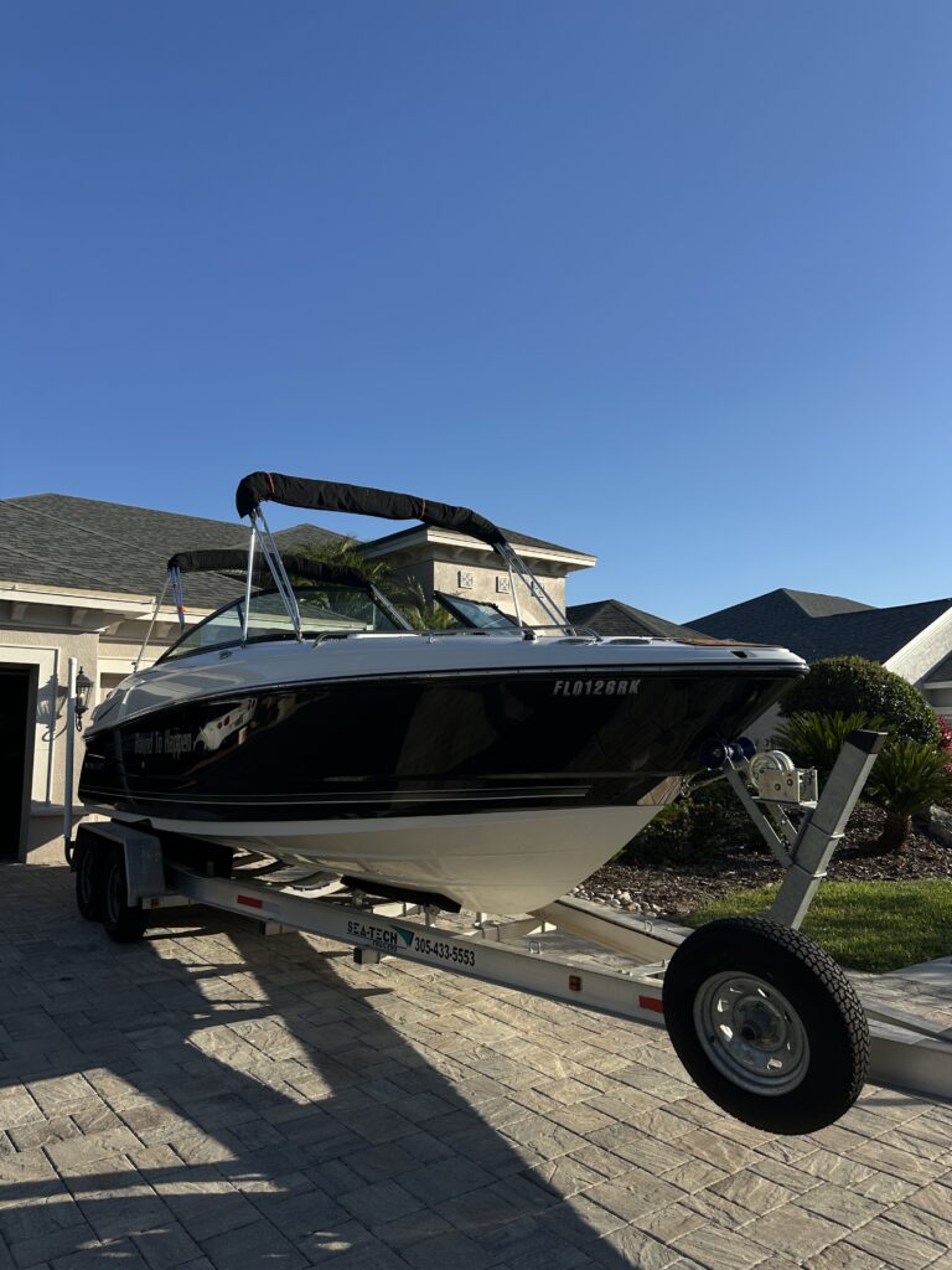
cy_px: 635
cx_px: 476
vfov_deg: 71.6
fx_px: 880
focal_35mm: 24
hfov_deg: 56.8
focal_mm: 6.86
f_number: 1.78
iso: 80
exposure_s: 1/5263
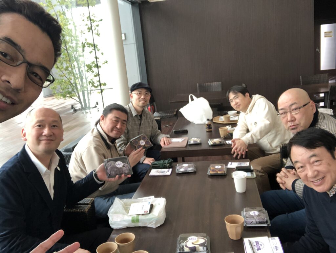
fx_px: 311
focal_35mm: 32
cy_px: 126
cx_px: 168
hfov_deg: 56.8
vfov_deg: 44.2
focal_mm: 2.87
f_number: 2.2
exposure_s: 1/60
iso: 160
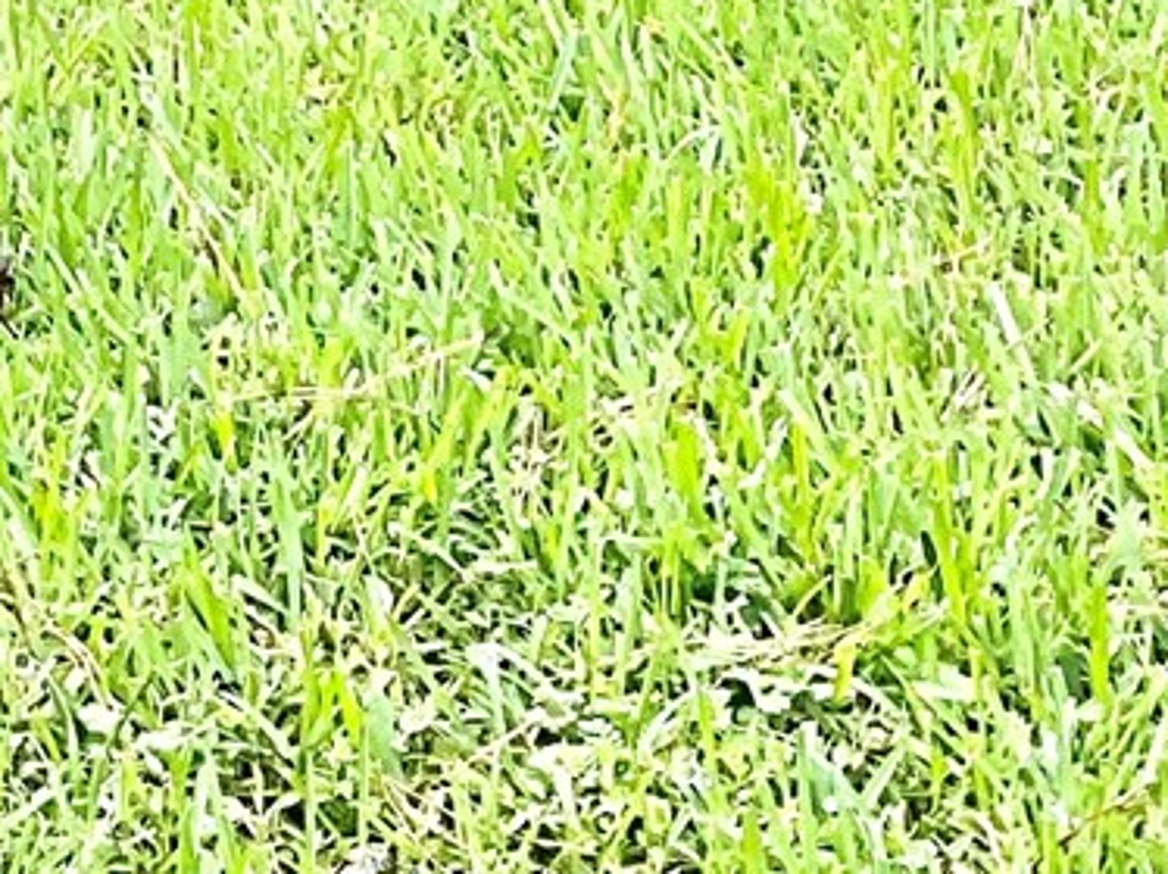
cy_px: -1436
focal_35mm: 159
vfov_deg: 8.3
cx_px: -1293
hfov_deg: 11.1
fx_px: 5361
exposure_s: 1/122
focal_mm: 3
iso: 32
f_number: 1.8
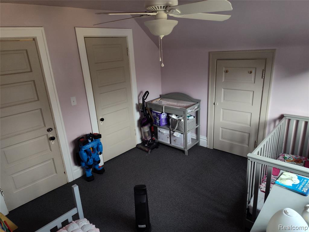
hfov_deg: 73.9
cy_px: 116
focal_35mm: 23
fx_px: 205
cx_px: 154
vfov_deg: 58.9
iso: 1513
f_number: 1.8
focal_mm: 5.56
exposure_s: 1/60
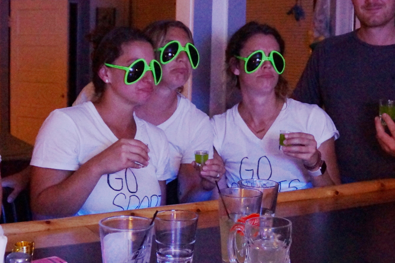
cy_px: 132
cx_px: 198
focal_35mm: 27
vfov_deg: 47.9
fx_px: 296
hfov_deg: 67.4
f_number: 3.5
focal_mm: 18
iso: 1600
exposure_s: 1/40
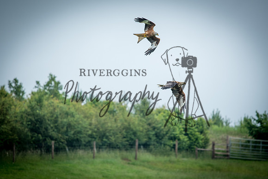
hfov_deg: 4.6
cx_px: 134
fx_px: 3351
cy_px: 90
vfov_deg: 3.1
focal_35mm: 450
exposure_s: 1/1600
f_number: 4.5
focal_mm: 300
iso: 500
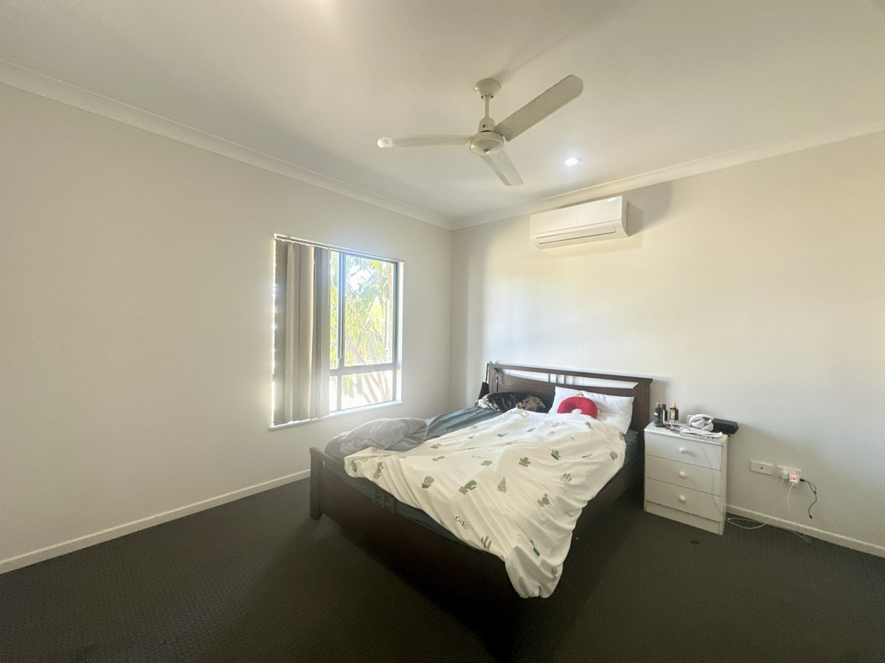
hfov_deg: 102.1
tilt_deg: -0.6
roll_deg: -0.7
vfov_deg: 85.7
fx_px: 358
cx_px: 442
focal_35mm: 14
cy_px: 332
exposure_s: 1/99
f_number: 2.2
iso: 250
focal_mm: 2.22
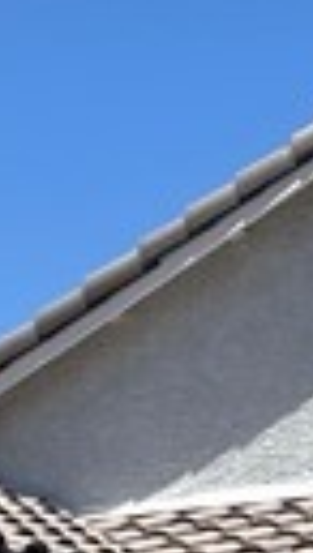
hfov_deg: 5.6
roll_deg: -0.4
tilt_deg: +3.6
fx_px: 3173
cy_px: 802
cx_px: 154
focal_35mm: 216
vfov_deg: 9.7
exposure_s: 1/4202
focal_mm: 5.1
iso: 32
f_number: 1.6
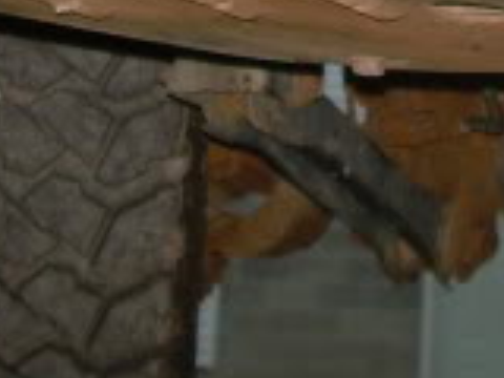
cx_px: 510
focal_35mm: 152
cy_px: -372
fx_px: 2213
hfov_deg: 12.8
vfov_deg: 9.2
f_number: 2.8
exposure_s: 1/60
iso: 50
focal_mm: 6.3
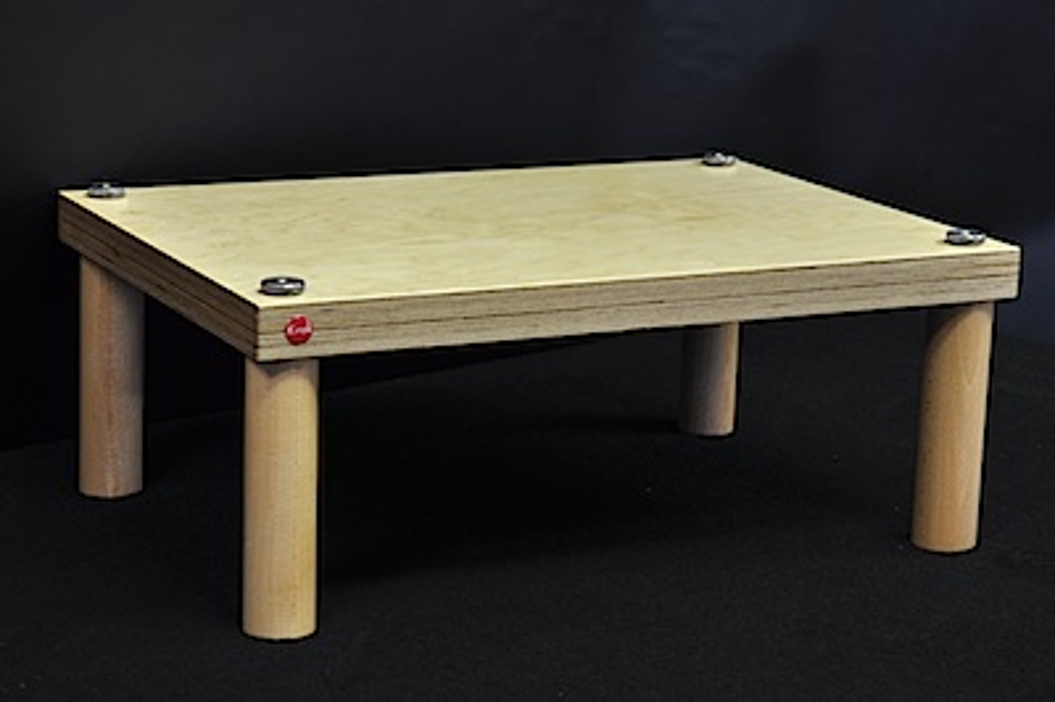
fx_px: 2723
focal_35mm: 93
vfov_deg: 14.7
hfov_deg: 21.9
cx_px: 528
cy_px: 351
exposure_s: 1/2.5
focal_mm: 62
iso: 200
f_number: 9
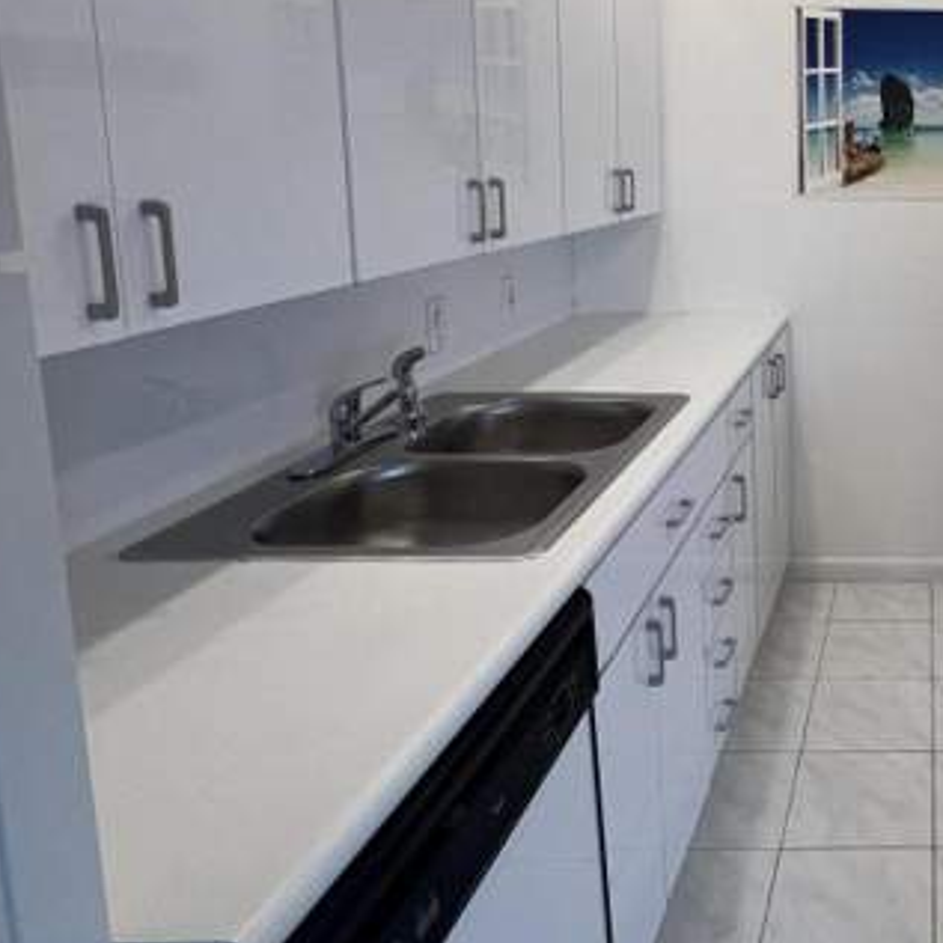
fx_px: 894
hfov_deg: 46.2
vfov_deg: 54.2
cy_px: 292
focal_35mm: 29
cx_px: 952
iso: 80
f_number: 1.8
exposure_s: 1/120
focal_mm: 1.57
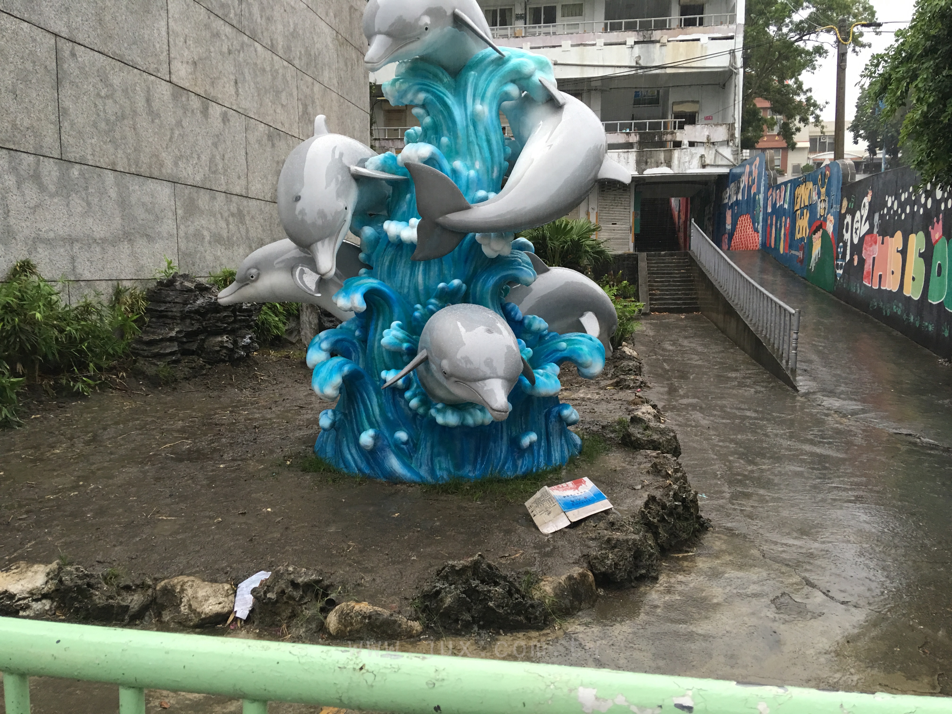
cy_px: 357
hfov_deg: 61.7
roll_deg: -0.9
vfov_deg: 48.2
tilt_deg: -5.8
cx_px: 476
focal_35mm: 29
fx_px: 798
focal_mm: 4.15
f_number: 2.2
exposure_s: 1/15
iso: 40
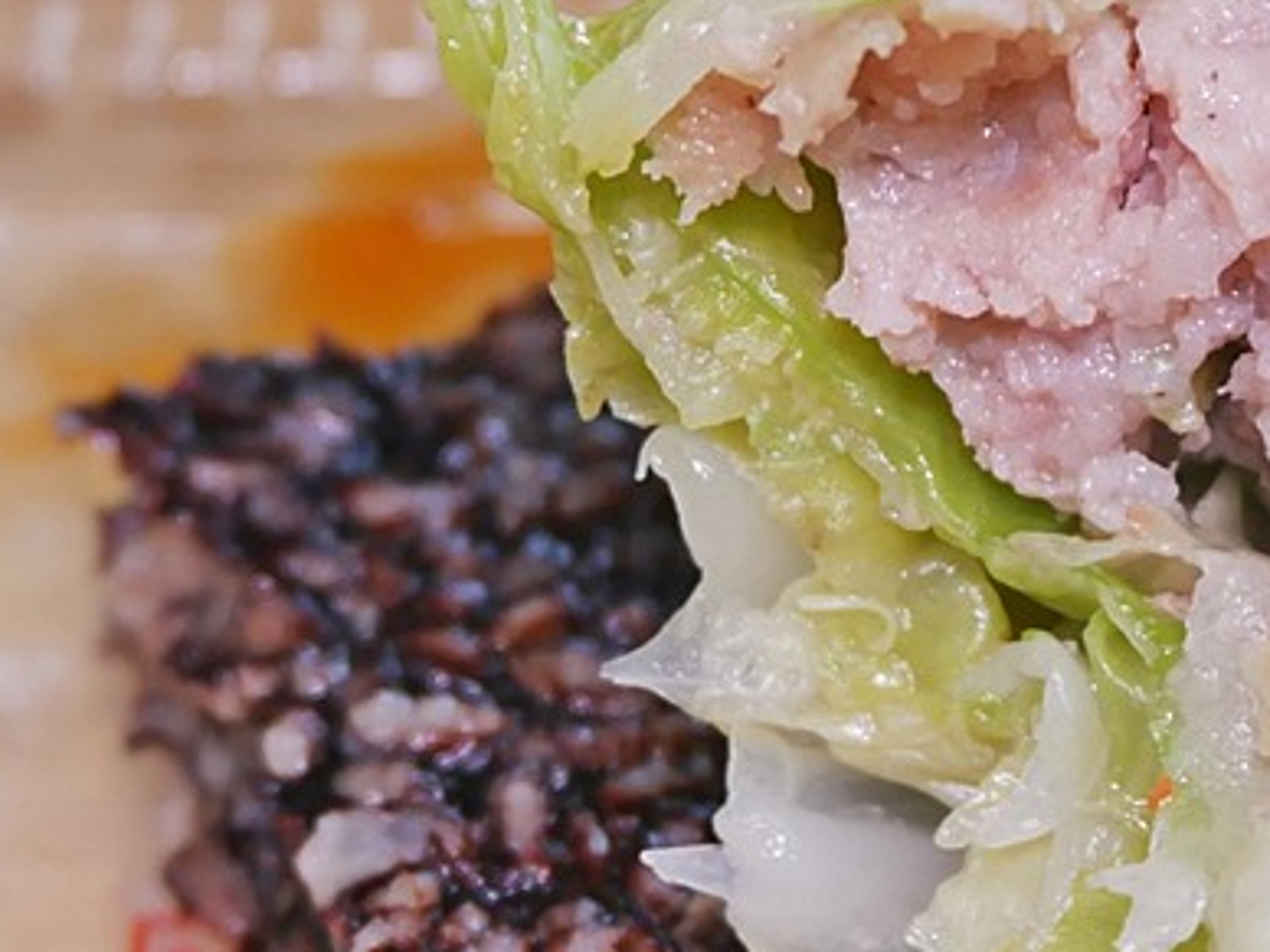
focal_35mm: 98
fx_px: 3595
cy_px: 371
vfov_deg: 15.1
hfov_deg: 19.9
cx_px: 946
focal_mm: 19
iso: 640
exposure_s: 1/60
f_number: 4.4
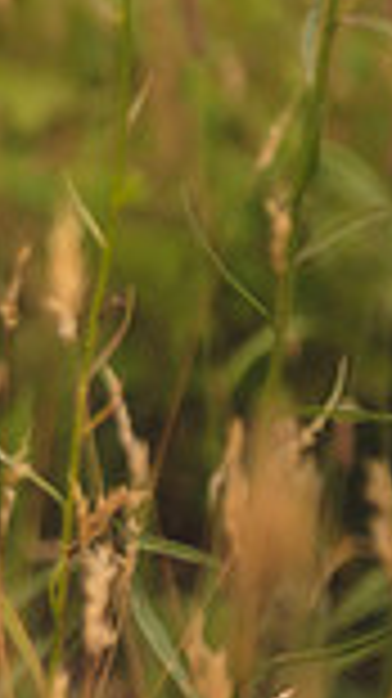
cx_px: -766
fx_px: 5071
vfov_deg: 7.9
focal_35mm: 274
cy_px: 74
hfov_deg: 4.3
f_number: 2.8
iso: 100
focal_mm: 70
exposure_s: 1/640
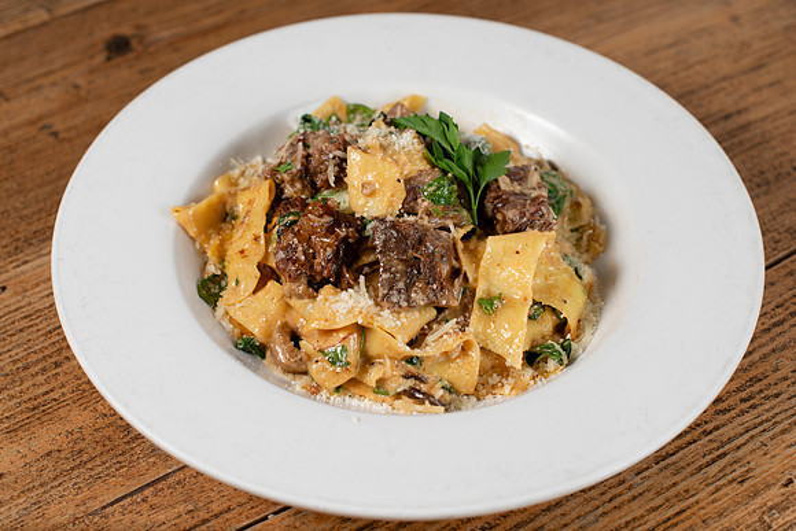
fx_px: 1106
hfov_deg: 39.6
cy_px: 266
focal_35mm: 50
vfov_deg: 27.0
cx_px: 398
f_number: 5
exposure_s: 1/250
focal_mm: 50
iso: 100
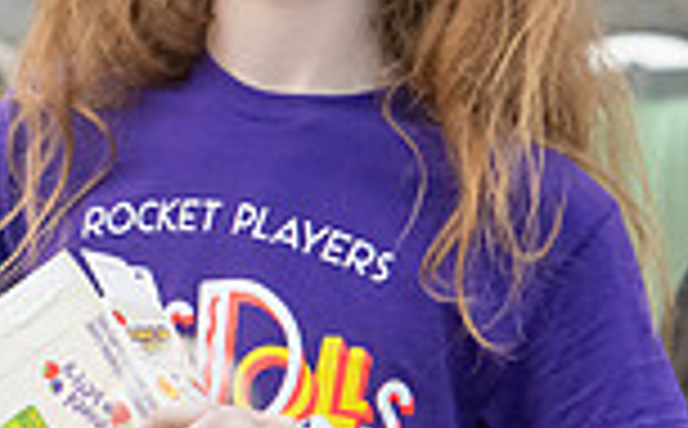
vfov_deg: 2.0
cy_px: 237
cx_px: -324
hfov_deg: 3.2
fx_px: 12334
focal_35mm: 659
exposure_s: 1/250
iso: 3200
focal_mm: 170
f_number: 11
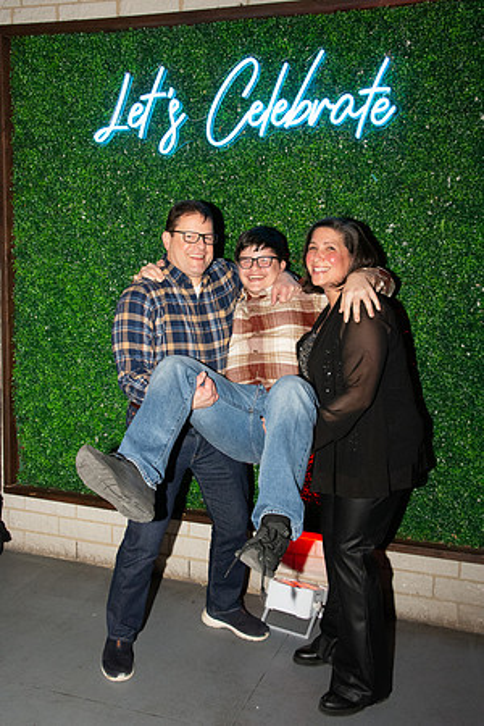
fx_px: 726
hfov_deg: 36.9
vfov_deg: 53.1
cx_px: 242
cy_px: 363
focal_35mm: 36
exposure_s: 1/250
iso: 4000
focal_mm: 24
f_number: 11
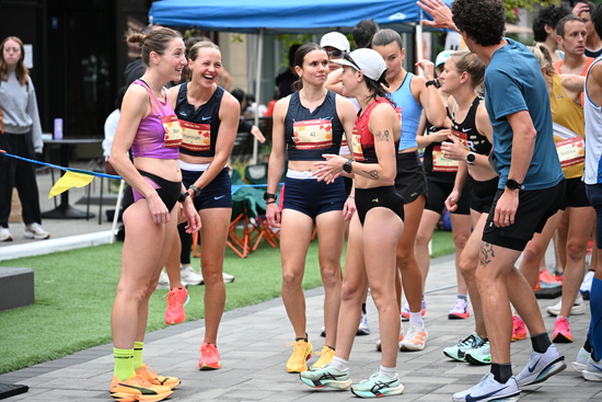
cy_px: 201
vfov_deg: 11.4
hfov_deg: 17.1
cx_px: 301
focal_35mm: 120
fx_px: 2007
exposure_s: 1/640
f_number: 4
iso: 2500
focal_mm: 120
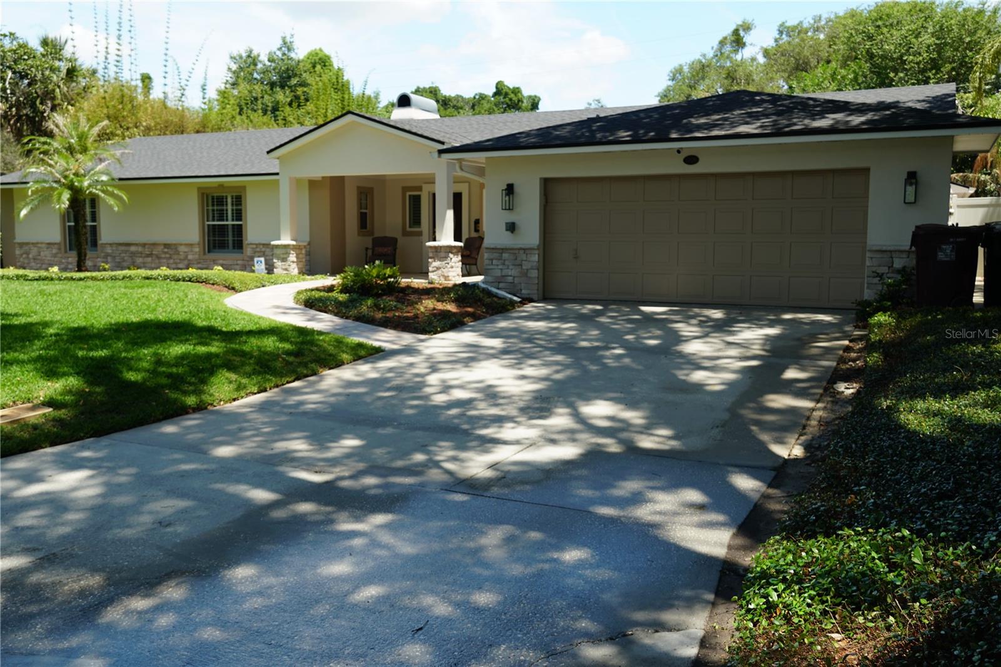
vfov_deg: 41.7
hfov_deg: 59.5
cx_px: 500
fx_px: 876
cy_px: 334
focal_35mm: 32
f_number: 5
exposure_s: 1/160
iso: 100
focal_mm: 21
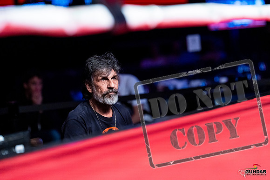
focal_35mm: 150
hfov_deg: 13.7
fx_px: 1125
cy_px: 90
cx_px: 135
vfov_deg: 9.2
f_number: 2.8
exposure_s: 1/1000
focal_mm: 150
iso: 4000
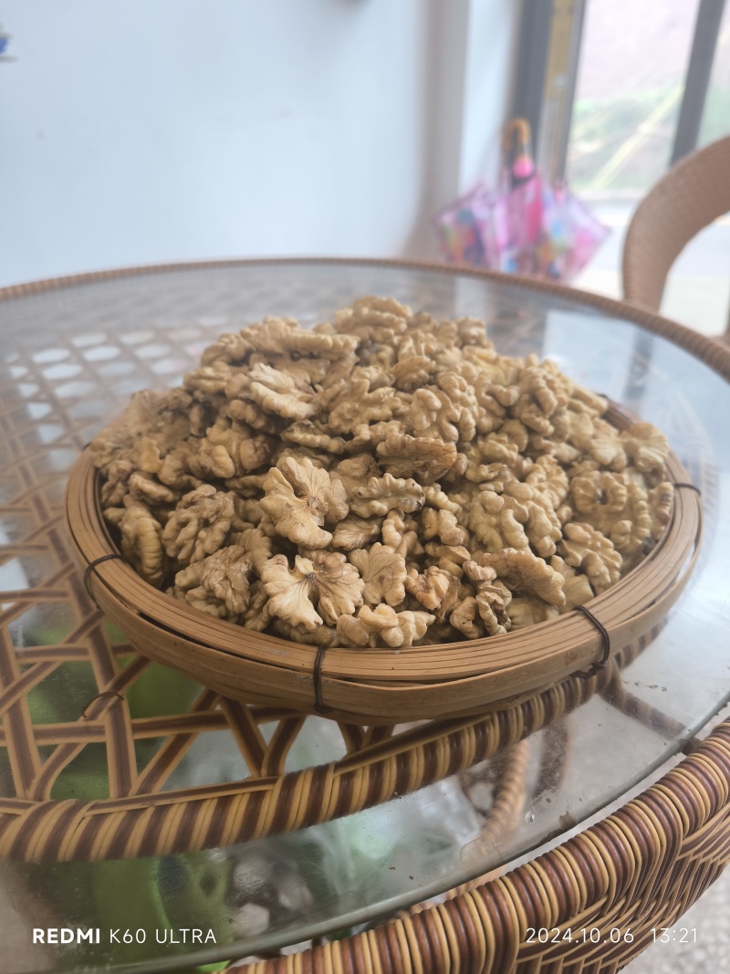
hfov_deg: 58.9
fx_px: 647
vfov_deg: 73.9
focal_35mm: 23
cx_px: 365
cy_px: 487
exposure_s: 1/50
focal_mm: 5.35
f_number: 1.7
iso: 250
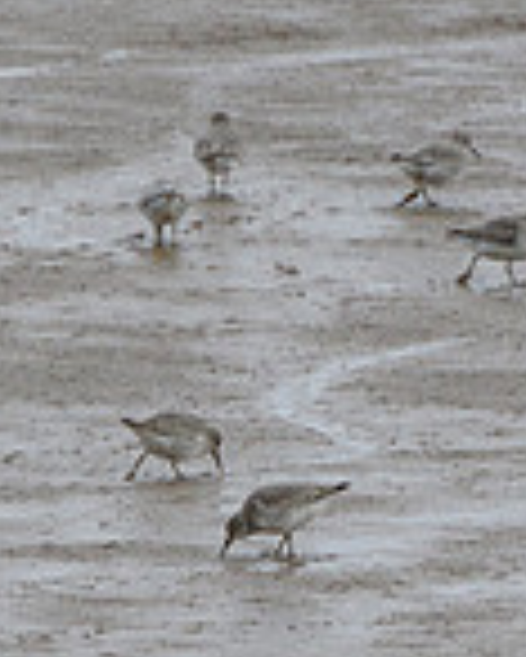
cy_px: 1021
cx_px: -256
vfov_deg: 0.8
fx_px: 49103
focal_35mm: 2526
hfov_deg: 0.6
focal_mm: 400
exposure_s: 1/1600
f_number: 6.3
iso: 720
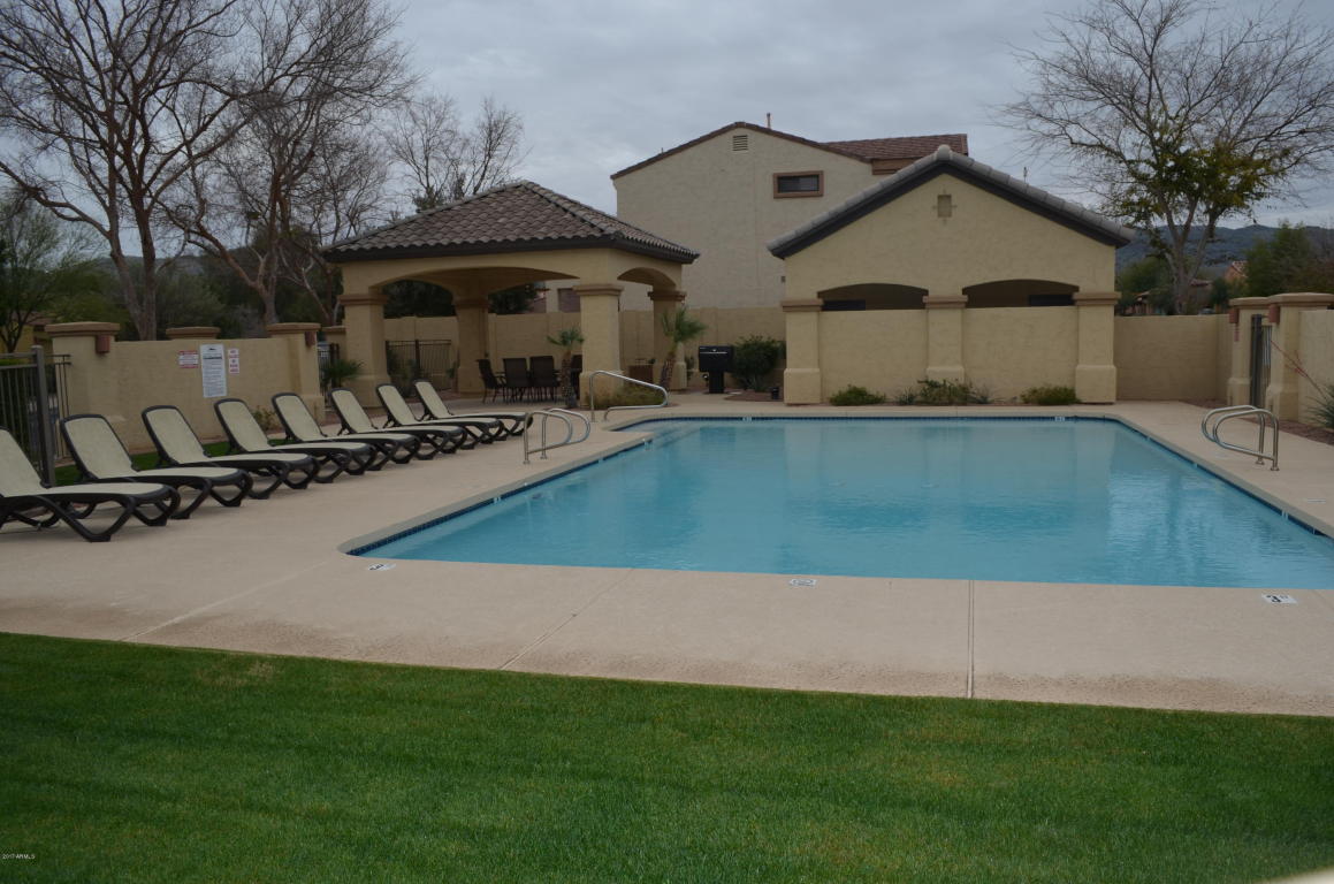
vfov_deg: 47.7
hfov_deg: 67.5
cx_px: 667
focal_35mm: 27
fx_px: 999
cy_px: 442
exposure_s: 1/200
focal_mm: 18
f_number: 8
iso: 100
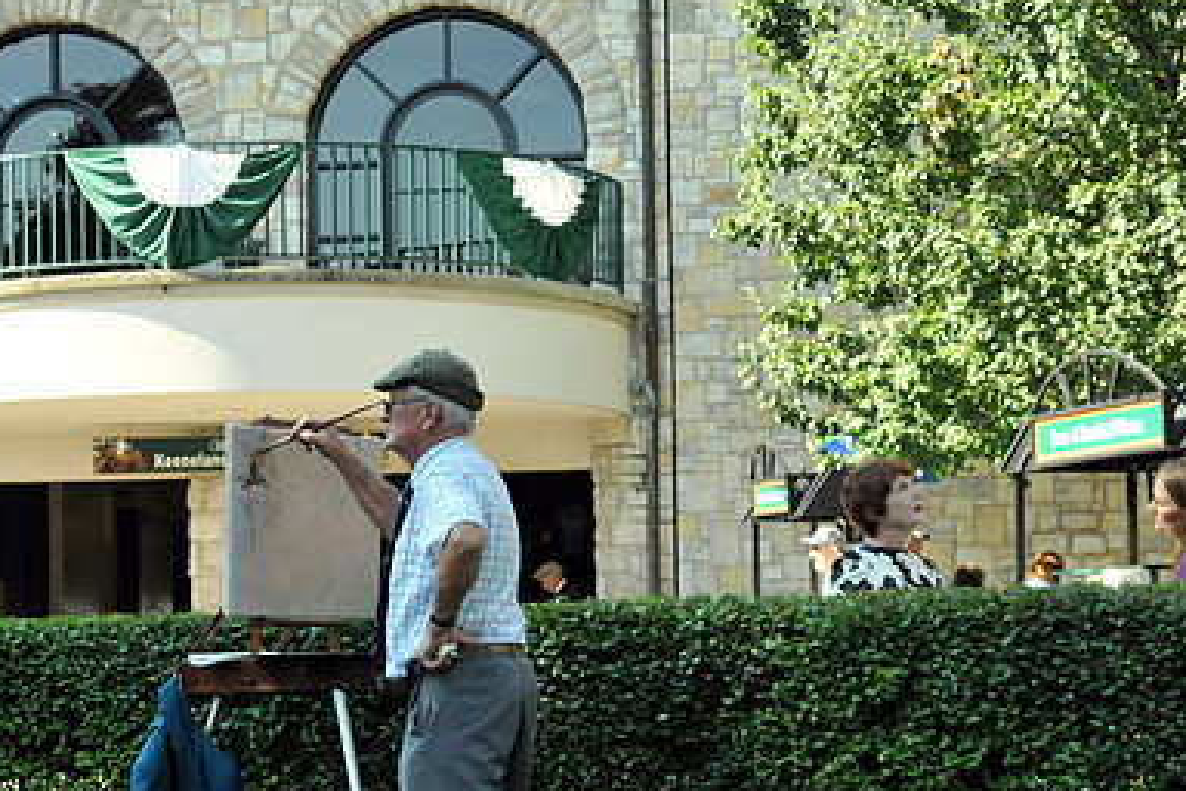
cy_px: 431
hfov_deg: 20.0
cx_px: 371
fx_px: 3352
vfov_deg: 13.5
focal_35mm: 102
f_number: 5
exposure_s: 1/1000
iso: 1000
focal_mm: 45
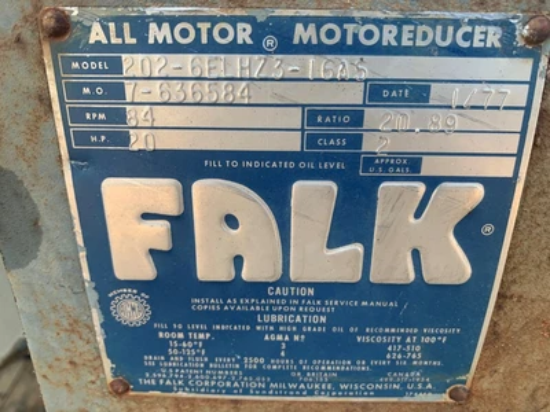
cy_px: 206
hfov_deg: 67.3
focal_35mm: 26
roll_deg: -1.0
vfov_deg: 53.1
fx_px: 413
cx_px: 275
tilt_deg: -33.6
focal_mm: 4.25
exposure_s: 1/122
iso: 25
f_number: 1.8
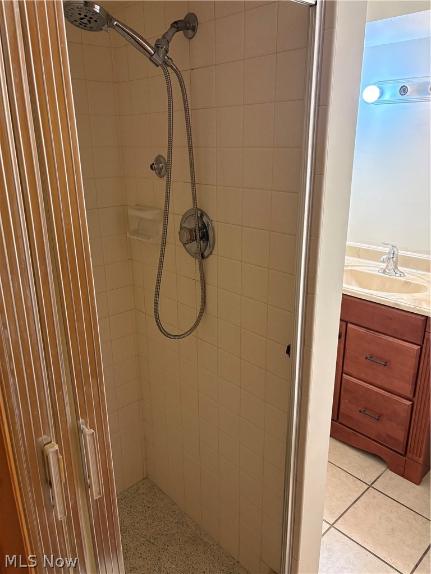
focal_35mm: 26
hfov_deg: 53.1
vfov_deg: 67.3
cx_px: 216
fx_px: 432
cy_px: 287
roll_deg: +0.8
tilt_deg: -17.0
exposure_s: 1/60
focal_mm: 5.96
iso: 250
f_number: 1.6
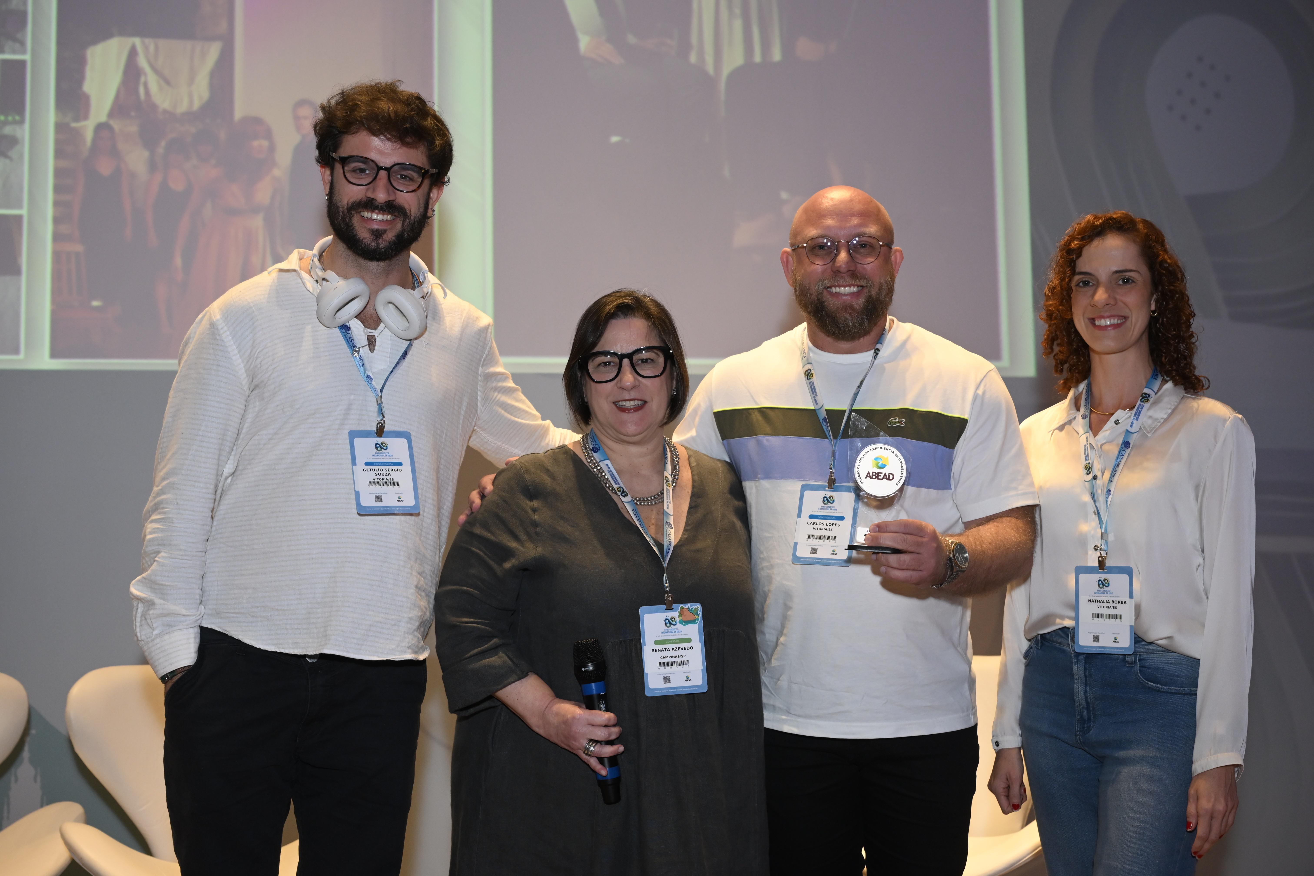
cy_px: 438
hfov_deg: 43.6
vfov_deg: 29.9
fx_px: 1642
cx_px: 657
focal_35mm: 45
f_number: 5.6
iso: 1600
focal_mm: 45
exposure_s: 1/125
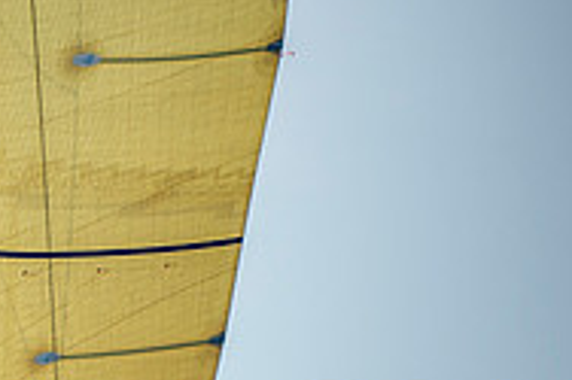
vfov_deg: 1.5
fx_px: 14525
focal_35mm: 915
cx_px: -286
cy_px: 421
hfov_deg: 2.3
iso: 400
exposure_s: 1/2500
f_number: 5
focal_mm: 290
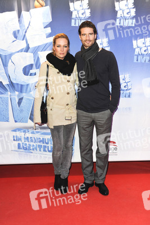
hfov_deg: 35.1
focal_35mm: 38
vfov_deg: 50.7
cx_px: 75
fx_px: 237
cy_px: 112
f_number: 6.3
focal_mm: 38
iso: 800
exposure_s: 1/200
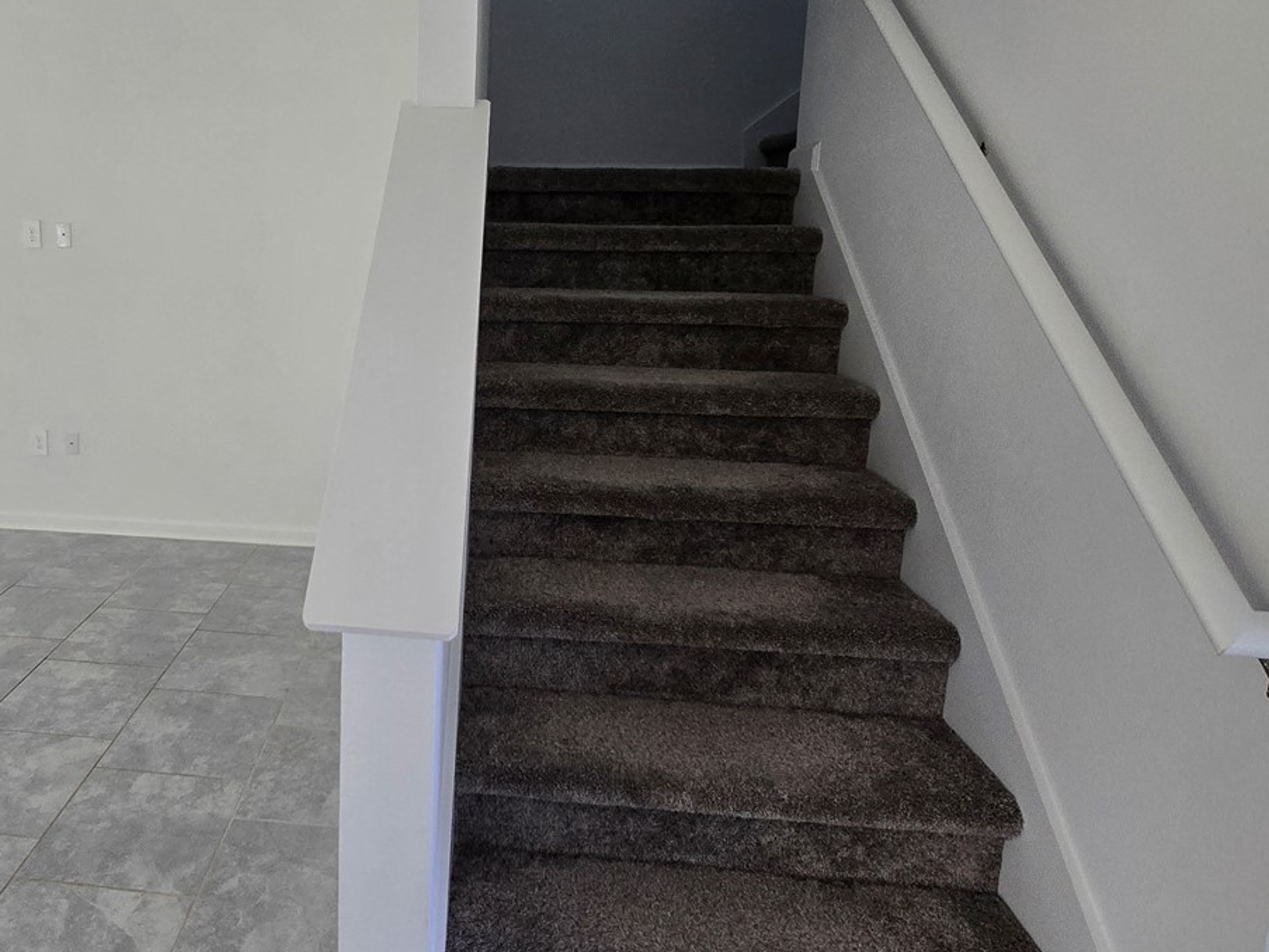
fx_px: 843
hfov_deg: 70.8
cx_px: 380
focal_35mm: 23
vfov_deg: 58.4
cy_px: 378
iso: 80
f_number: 2.2
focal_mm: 2.2
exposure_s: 1/120
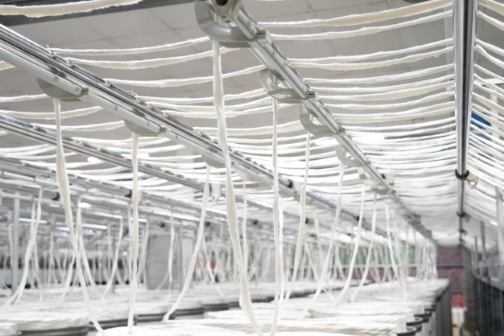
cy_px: 197
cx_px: 245
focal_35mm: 46
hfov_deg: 42.7
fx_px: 644
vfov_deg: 29.2
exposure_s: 1/50
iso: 2000
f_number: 4
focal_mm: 36
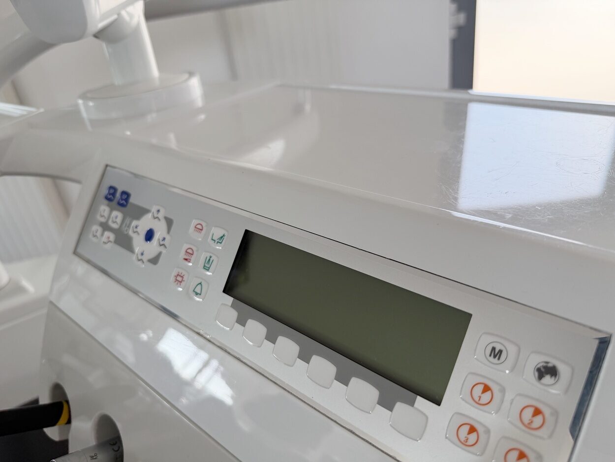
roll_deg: +8.2
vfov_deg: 56.8
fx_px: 426
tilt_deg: -29.3
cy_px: 231
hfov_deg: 71.6
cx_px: 308
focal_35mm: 24
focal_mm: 6.76
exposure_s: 1/188
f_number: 1.78
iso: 100
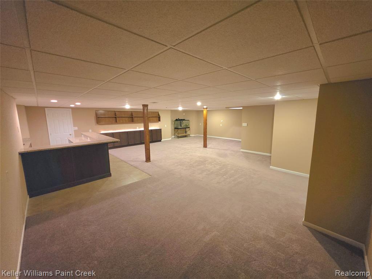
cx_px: 186
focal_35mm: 13
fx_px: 140
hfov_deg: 106.2
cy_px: 140
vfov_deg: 89.9
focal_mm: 2.2
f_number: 1.9
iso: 1250
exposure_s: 1/60.2
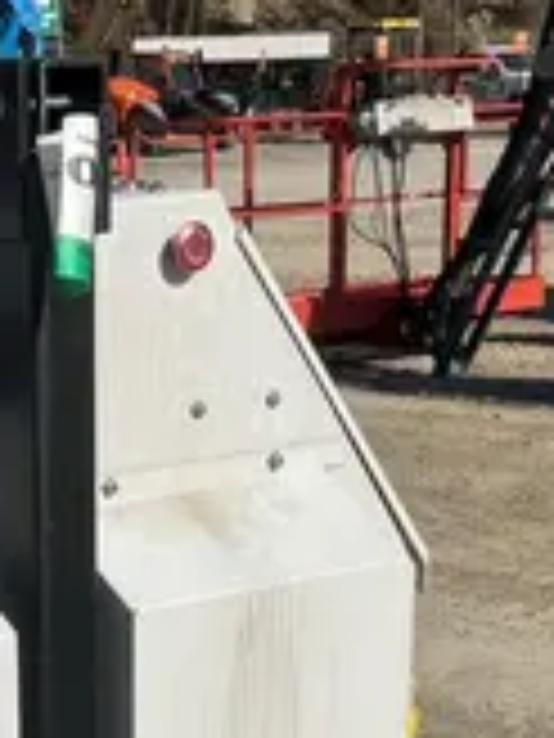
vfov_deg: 17.7
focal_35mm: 107
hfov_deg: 13.7
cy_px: 839
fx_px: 2283
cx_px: 32
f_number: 1.78
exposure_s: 1/10417
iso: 80
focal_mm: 6.76
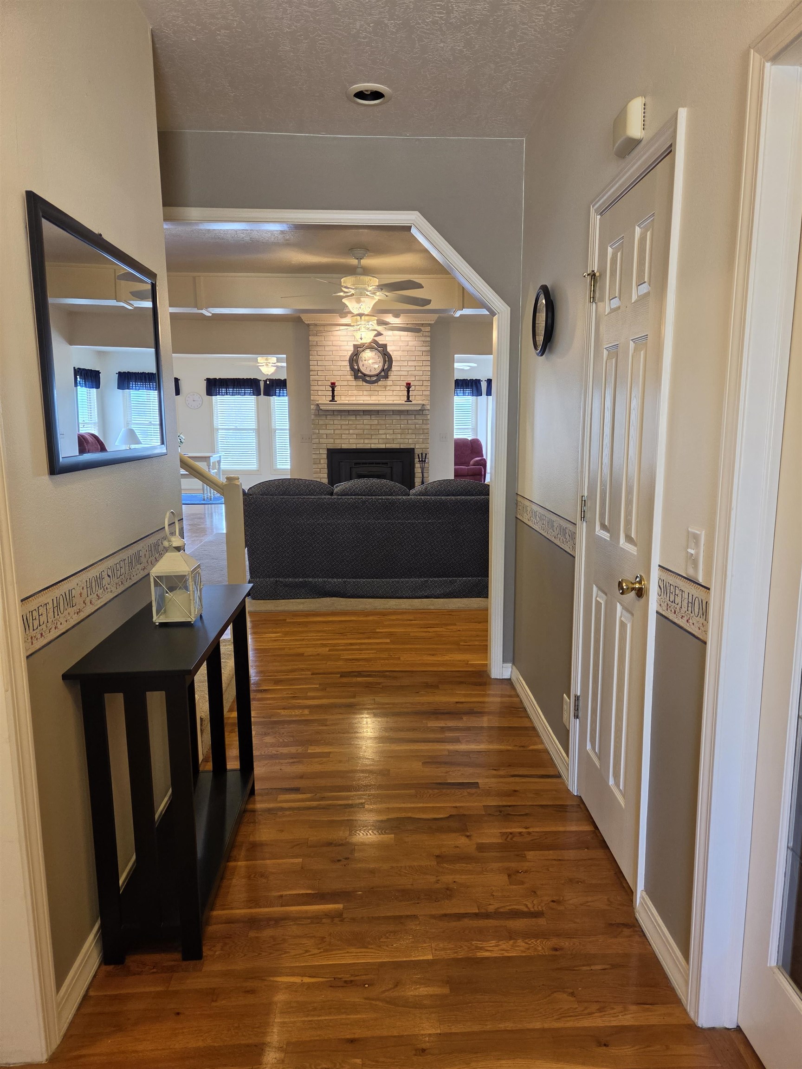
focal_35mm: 23
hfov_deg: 58.9
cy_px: 534
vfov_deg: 73.9
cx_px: 401
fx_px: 710
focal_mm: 5.4
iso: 200
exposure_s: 1/120
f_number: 1.8
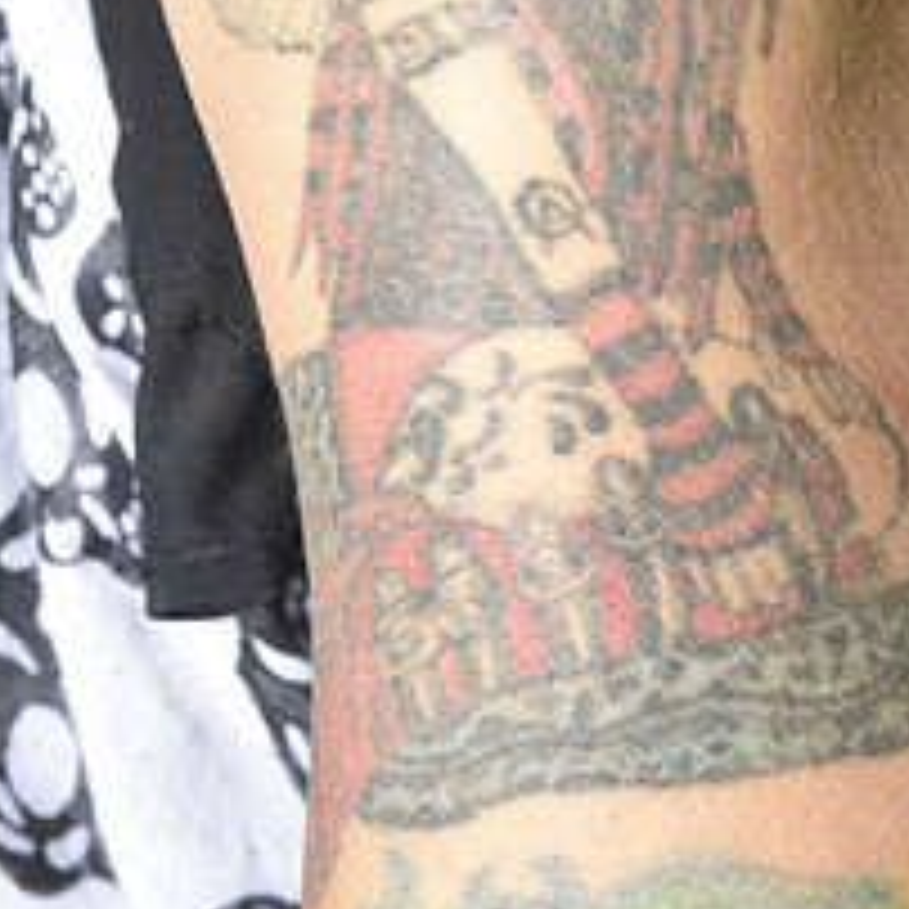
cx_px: 596
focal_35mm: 139
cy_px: 540
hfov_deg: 12.5
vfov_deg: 12.6
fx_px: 4130
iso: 100
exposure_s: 1/200
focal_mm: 38
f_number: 7.1
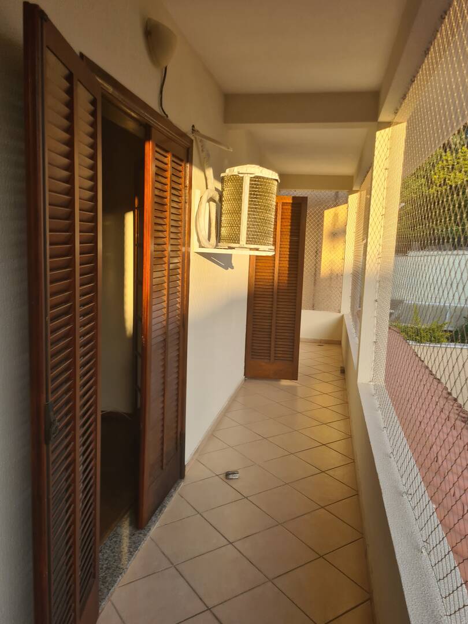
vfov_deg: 67.3
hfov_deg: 53.1
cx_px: 234
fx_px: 469
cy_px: 312
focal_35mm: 26
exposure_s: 1/594
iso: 50
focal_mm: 5.4
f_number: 1.8
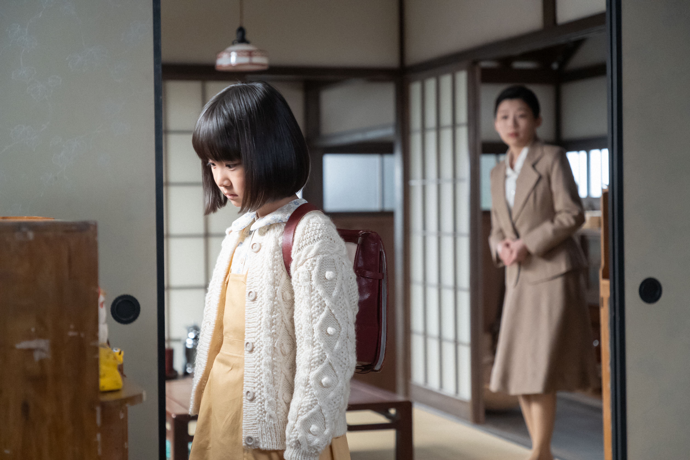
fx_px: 1342
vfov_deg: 19.5
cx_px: 345
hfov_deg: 28.8
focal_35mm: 70
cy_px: 230
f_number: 4.5
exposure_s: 1/160
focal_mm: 70
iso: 6400
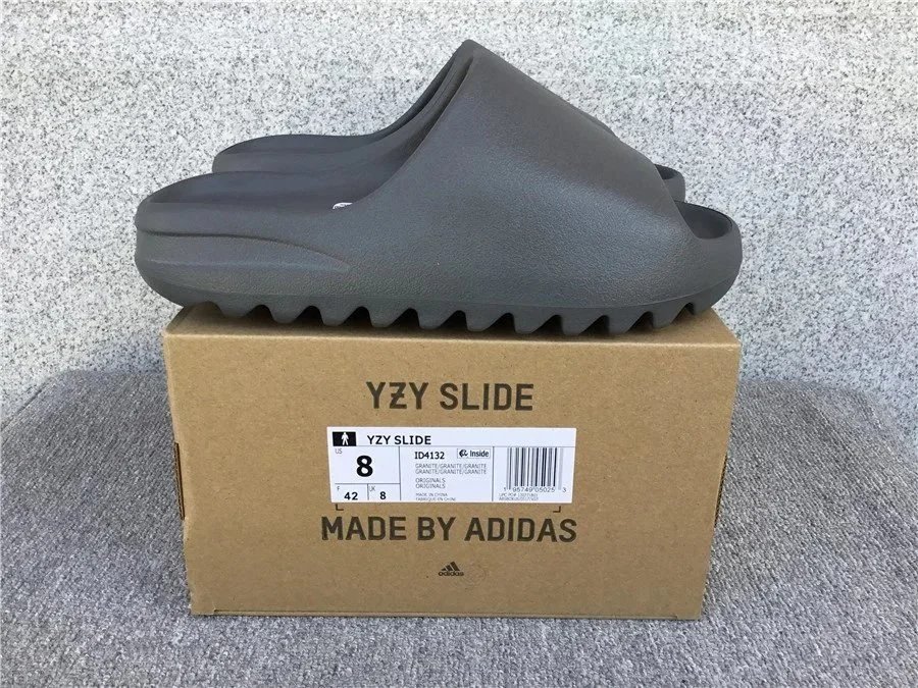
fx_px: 822
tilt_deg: -20.9
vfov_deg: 45.4
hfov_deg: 58.4
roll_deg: -0.5
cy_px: 344
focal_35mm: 31
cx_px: 459
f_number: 2.4
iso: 25
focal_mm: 3.3
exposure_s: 1/111
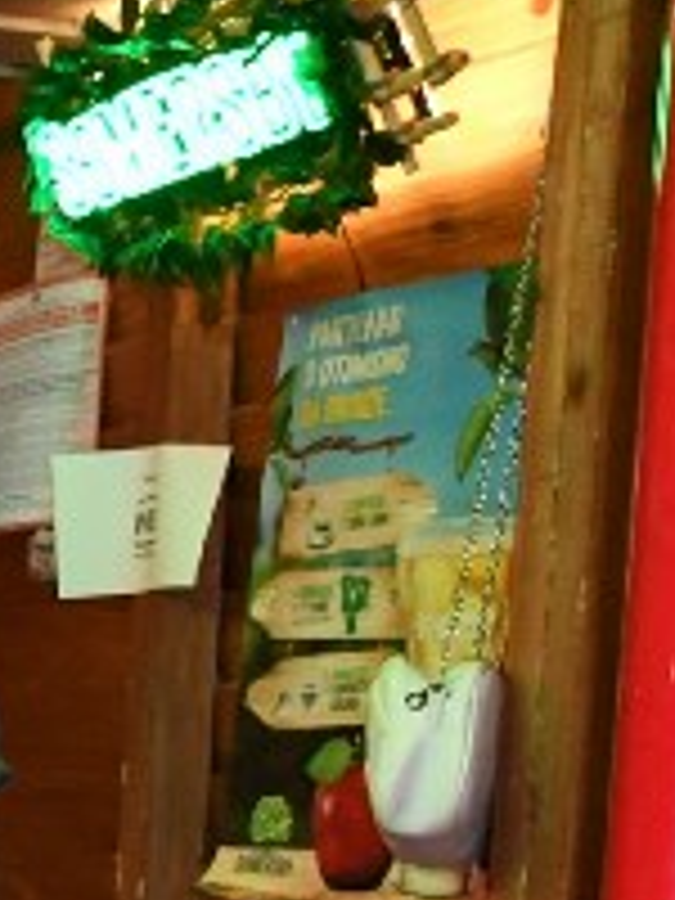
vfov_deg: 14.2
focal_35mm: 133
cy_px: 1210
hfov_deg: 8.5
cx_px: -1616
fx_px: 3458
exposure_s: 1/60
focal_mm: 18
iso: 3200
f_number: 5
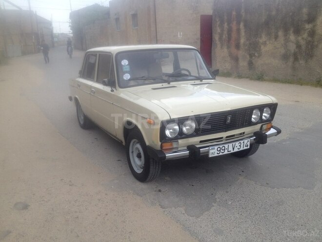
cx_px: 161
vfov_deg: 40.7
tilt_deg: -15.2
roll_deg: +3.4
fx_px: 326
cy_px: 121
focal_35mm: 35
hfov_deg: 52.6
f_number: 2.4
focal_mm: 4.28
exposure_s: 1/531
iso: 50
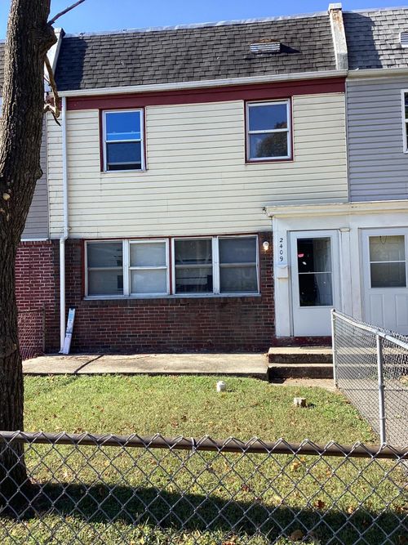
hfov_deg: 45.4
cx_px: 204
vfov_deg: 58.4
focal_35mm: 31
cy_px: 272
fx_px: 487
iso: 25
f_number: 2.4
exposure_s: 1/403
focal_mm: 3.3
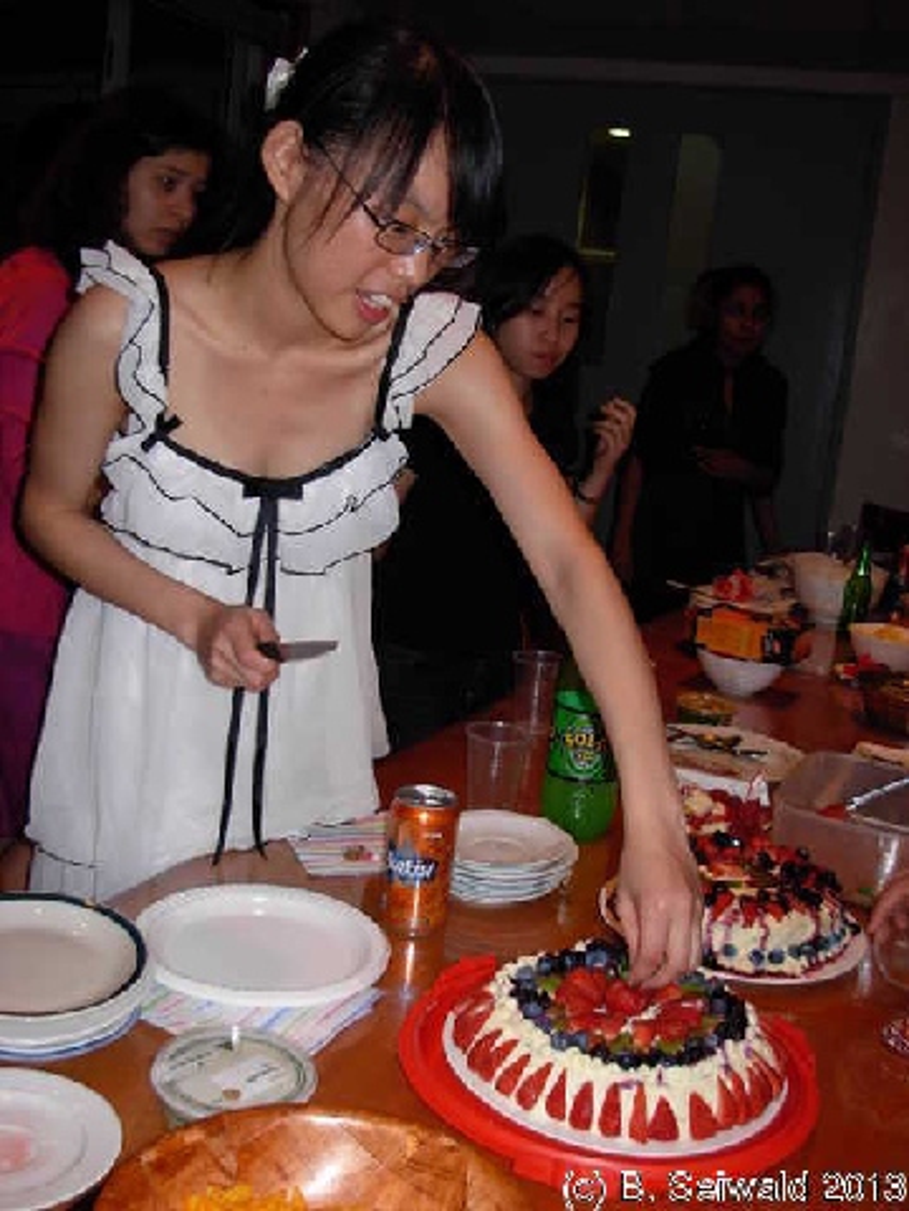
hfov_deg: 37.7
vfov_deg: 49.0
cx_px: 454
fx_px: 1330
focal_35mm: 38
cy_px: 606
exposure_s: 1/22.6
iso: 79
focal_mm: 6.3
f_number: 2.9
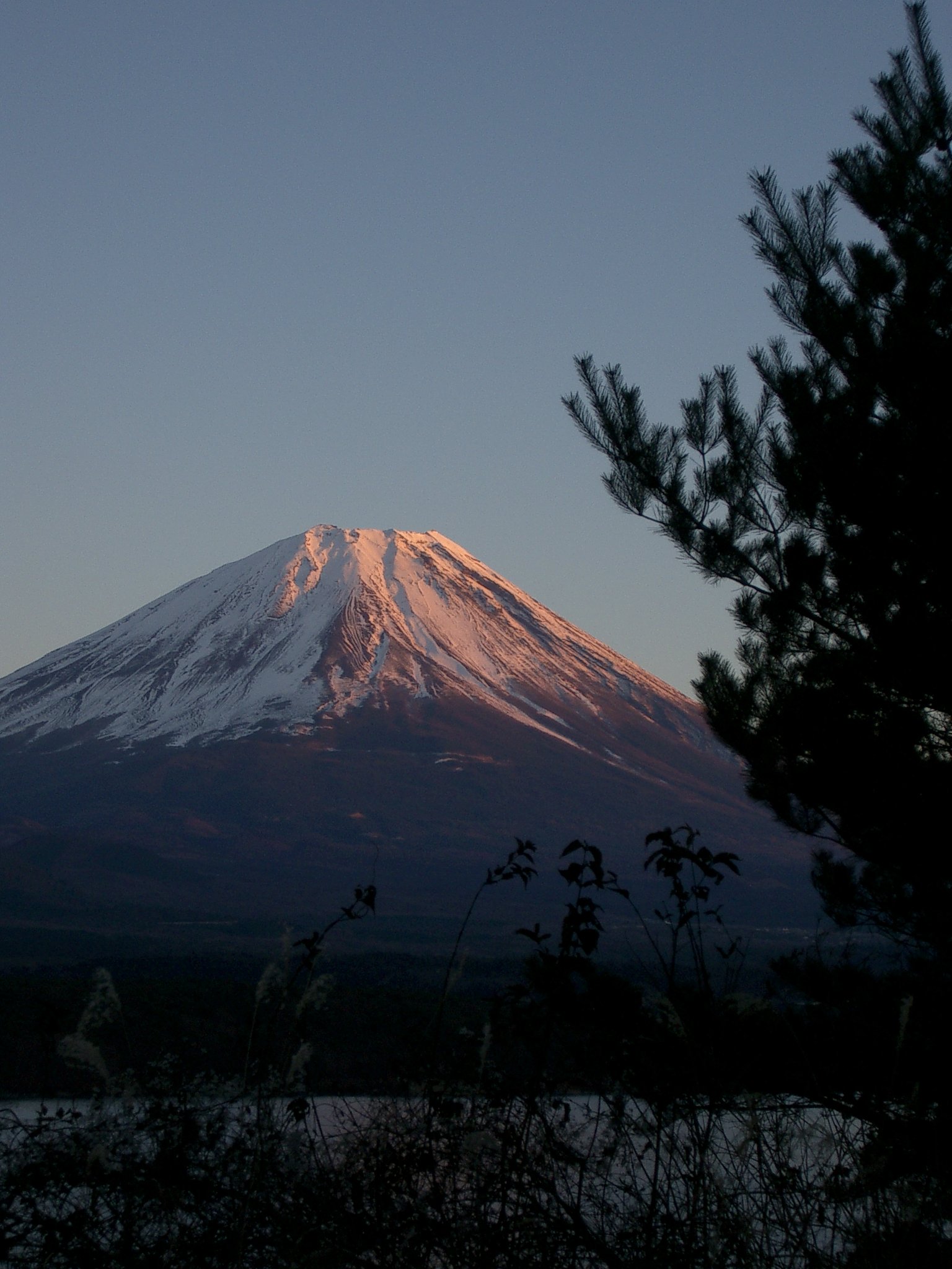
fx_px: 3227
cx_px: 476
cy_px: 634
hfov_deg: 16.8
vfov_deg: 22.3
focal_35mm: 88
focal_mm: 14.6
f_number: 4.4
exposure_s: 1/80
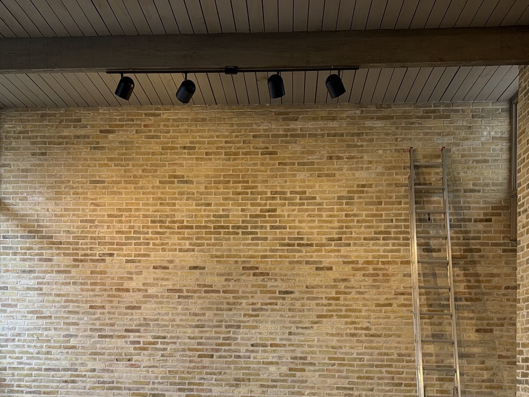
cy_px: 321
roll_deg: -0.9
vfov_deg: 35.6
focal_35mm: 39
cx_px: 230
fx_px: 596
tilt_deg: +1.4
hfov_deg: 47.7
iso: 200
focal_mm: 6.76
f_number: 1.78
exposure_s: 1/120
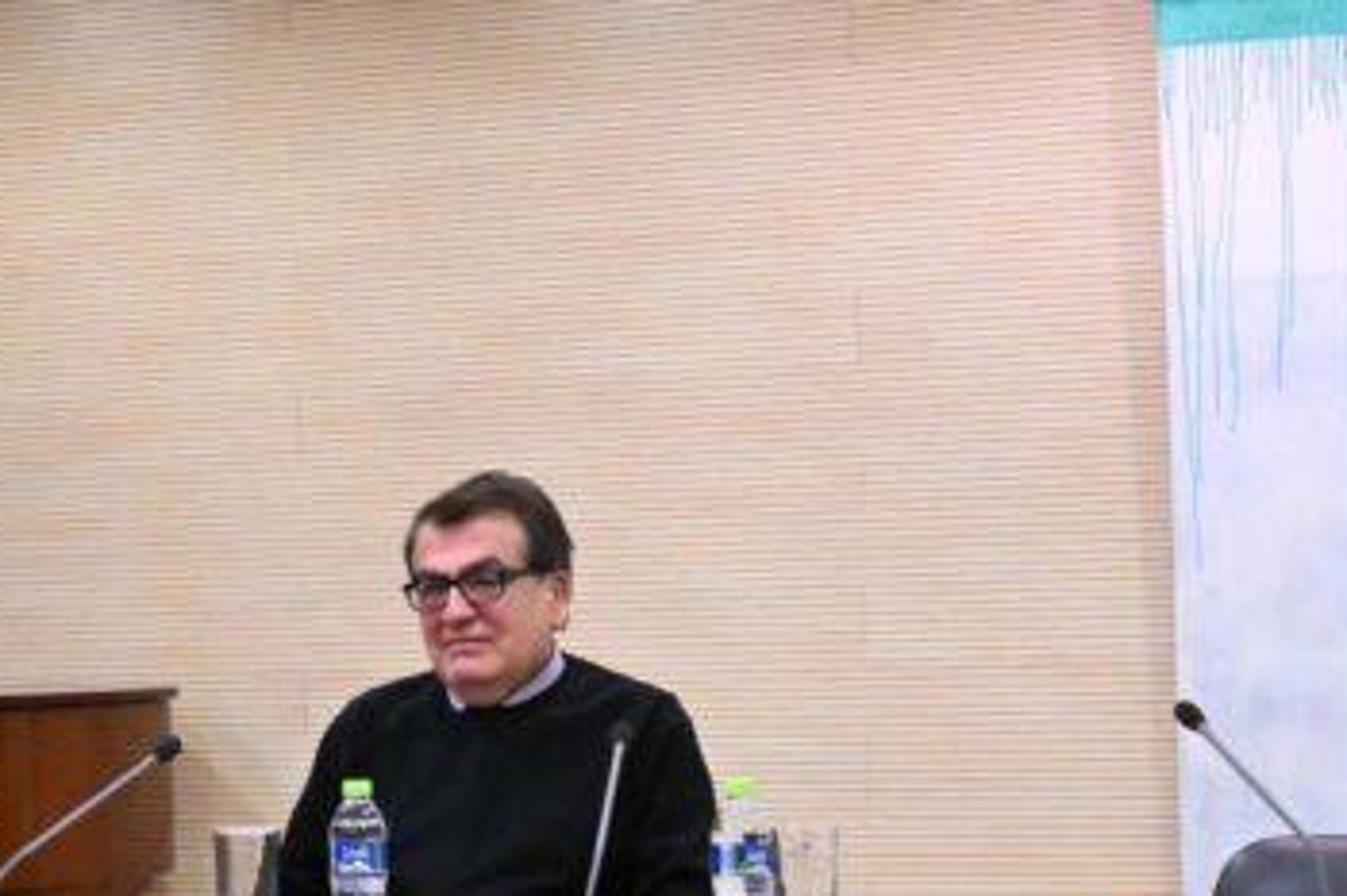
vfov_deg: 12.0
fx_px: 4263
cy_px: 661
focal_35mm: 114
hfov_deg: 17.9
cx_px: 373
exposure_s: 1/200
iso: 8000
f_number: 5.6
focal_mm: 26
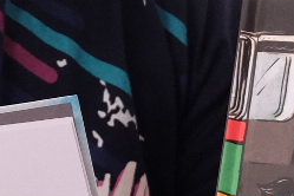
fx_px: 1690
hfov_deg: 9.7
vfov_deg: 6.6
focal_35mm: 207
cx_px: -123
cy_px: 38
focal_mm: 19.2
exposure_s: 1/250
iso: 1250
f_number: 3.8
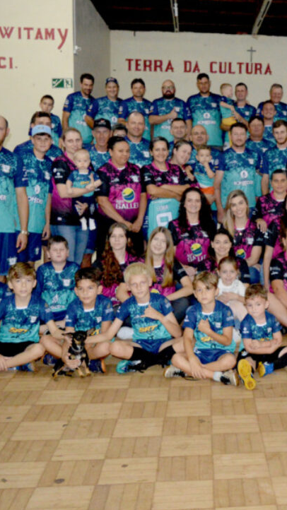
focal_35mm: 47
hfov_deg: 24.4
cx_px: 281
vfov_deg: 43.7
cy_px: 230
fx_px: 636
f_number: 3.5
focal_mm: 18
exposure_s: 1/60
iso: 2200
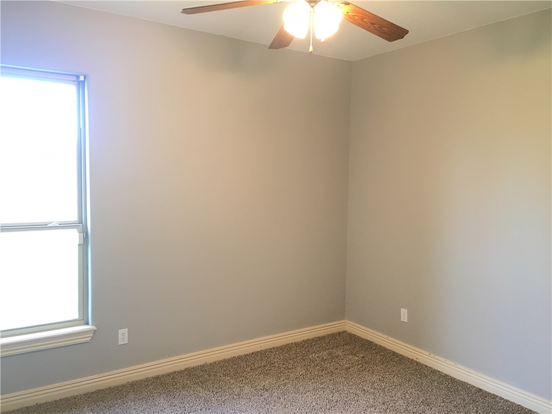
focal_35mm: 29
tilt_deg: -4.1
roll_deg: -0.5
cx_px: 276
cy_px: 207
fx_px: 462
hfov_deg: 61.7
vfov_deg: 48.2
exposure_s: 1/30
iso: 100
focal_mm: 4.15
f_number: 2.2
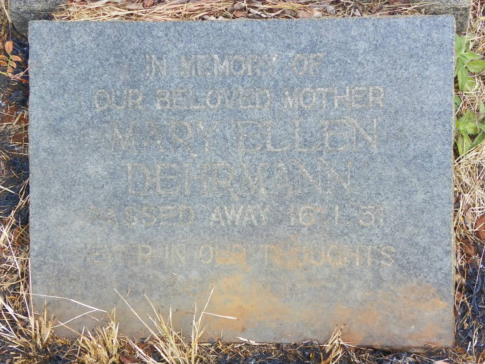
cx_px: 242
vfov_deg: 24.4
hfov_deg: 32.2
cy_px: 182
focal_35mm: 60
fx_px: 841
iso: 64
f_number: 3.5
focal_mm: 10.7
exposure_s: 1/40
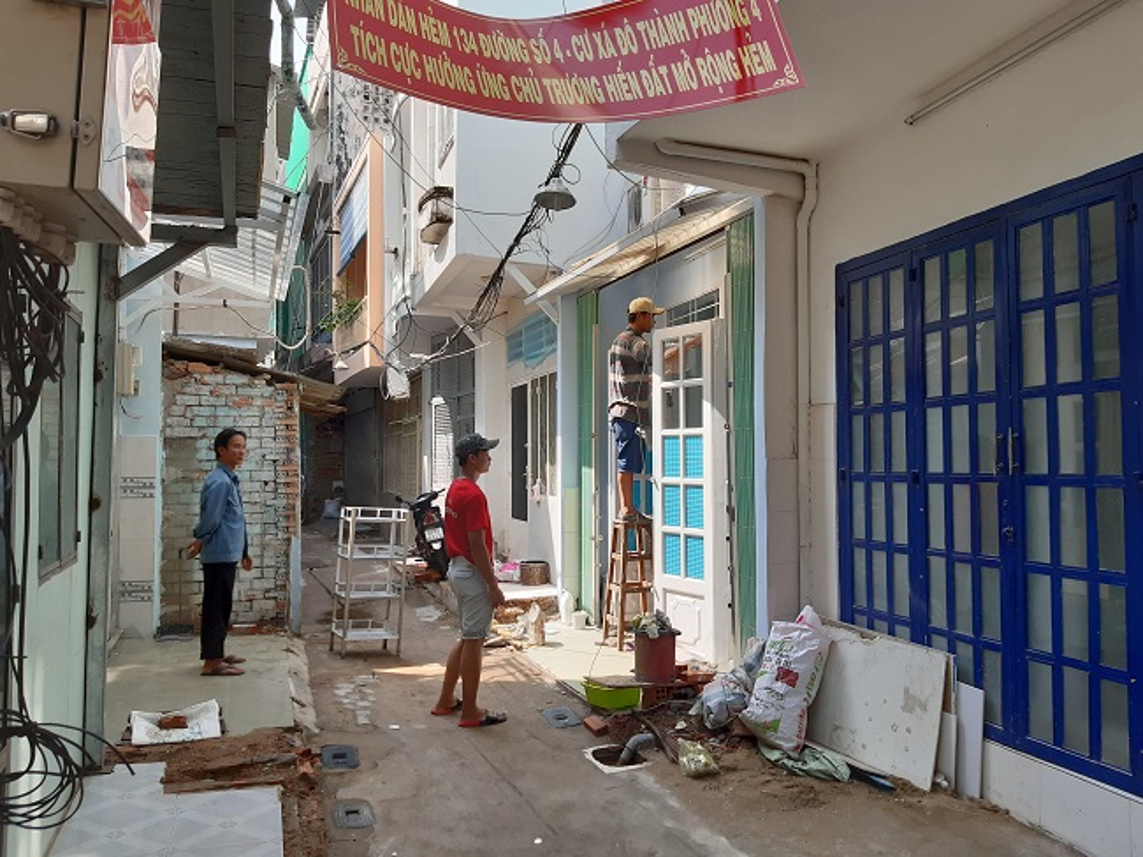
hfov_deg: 67.3
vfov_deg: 53.0
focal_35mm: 26
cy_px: 428
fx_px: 858
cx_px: 572
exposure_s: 1/400
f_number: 1.7
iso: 40
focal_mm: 3.92
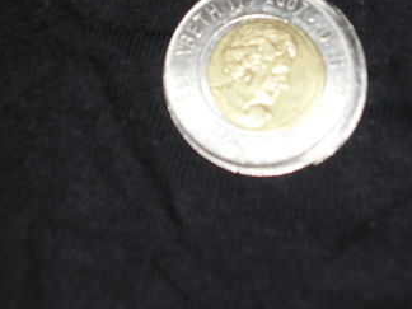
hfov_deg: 14.4
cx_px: 267
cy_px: 37
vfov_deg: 10.8
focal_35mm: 137
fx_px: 1631
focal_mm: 13.2
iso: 80
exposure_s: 1/60
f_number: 3.9
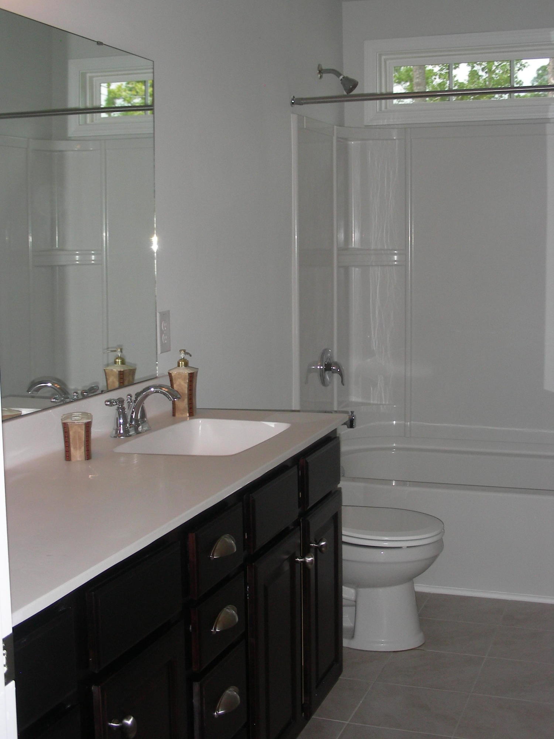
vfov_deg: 39.7
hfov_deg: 30.3
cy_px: 370
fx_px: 1024
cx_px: 277
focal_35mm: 48
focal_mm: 8
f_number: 3.5
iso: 51
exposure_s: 1/60.1
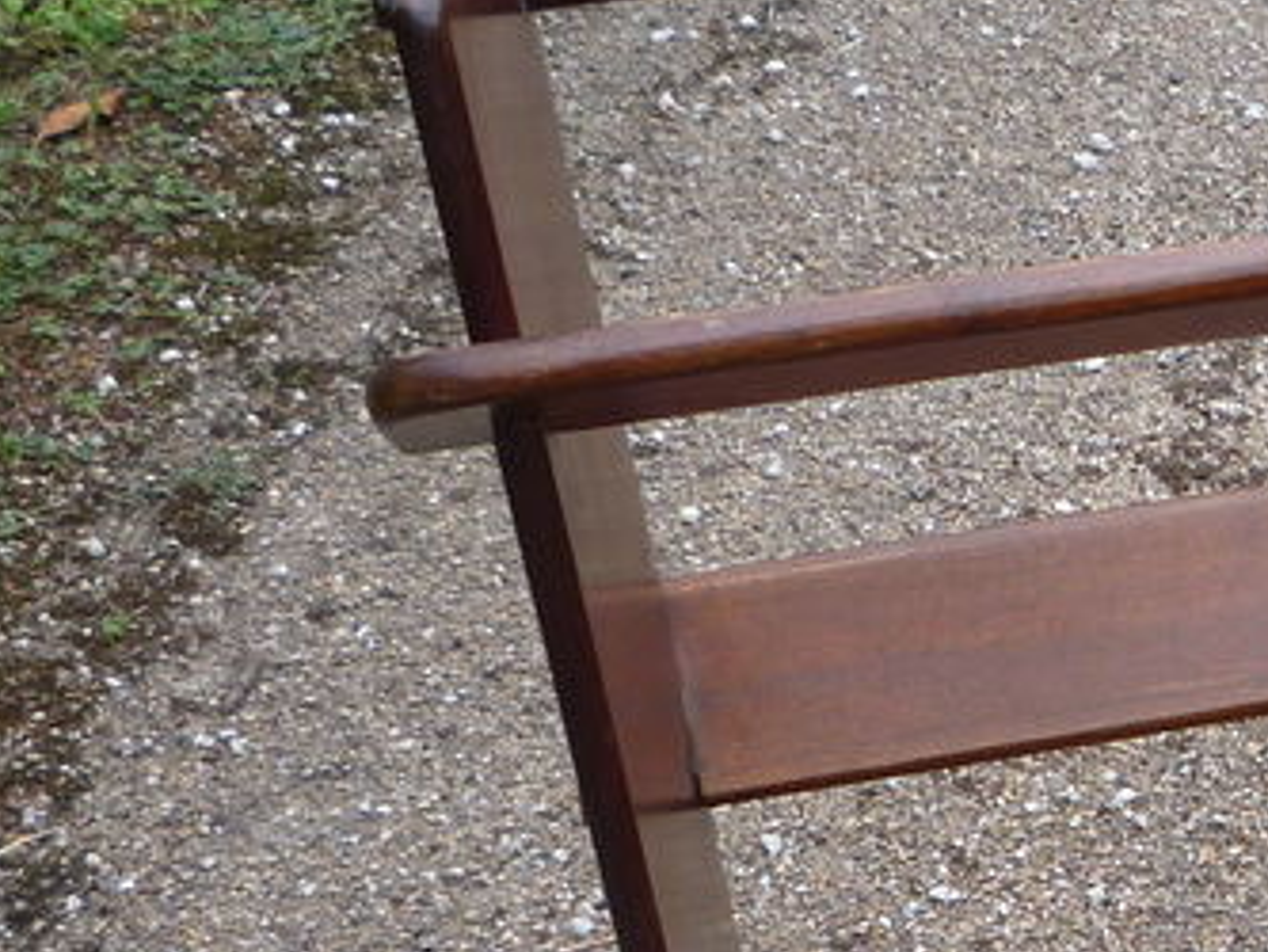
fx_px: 3298
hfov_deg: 20.0
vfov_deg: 16.3
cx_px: 1630
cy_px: 769
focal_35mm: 90
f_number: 3.5
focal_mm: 5.2
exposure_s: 1/100
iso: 100
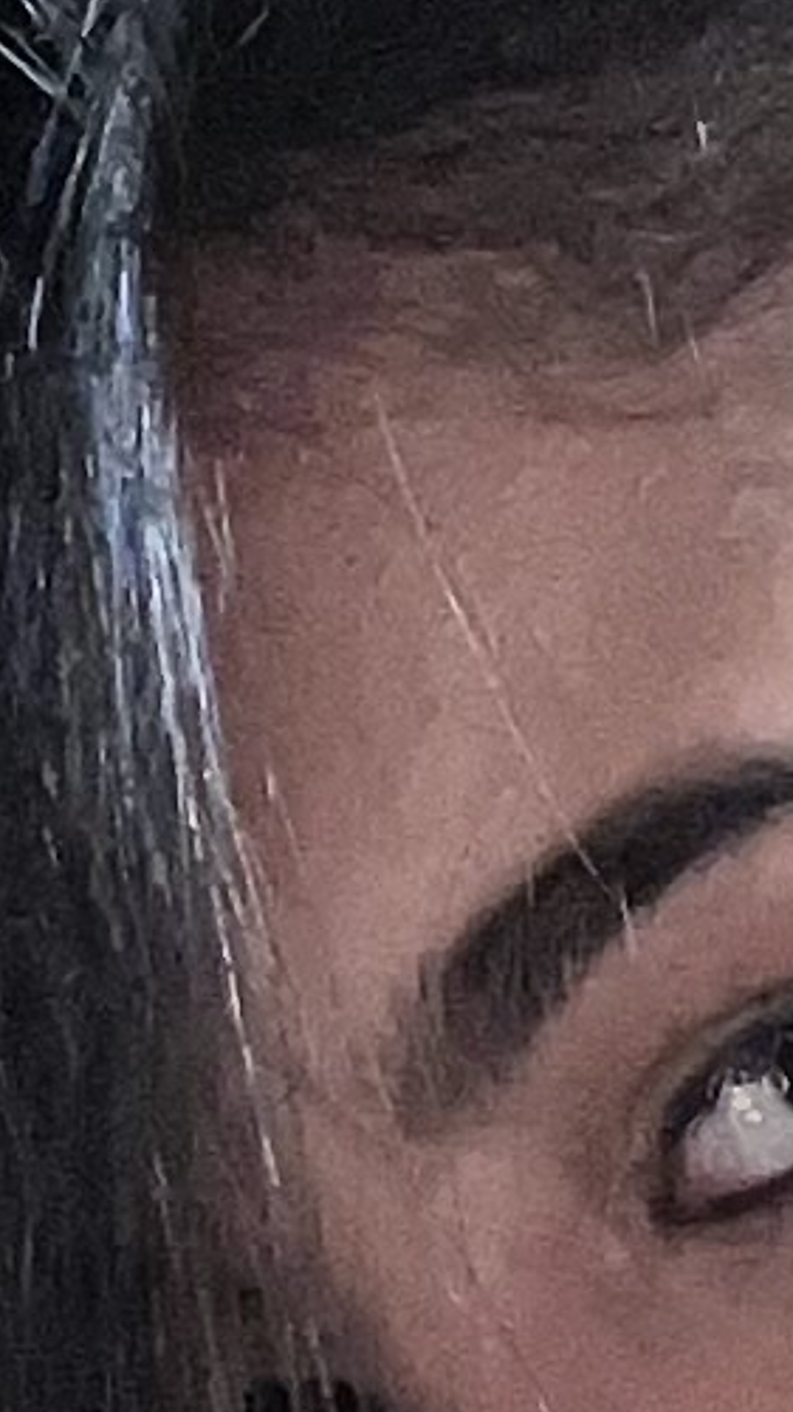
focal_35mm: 202
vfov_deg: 10.7
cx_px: 847
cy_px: 907
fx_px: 7556
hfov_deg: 6.0
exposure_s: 1/35
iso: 400
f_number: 2.2
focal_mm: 2.71
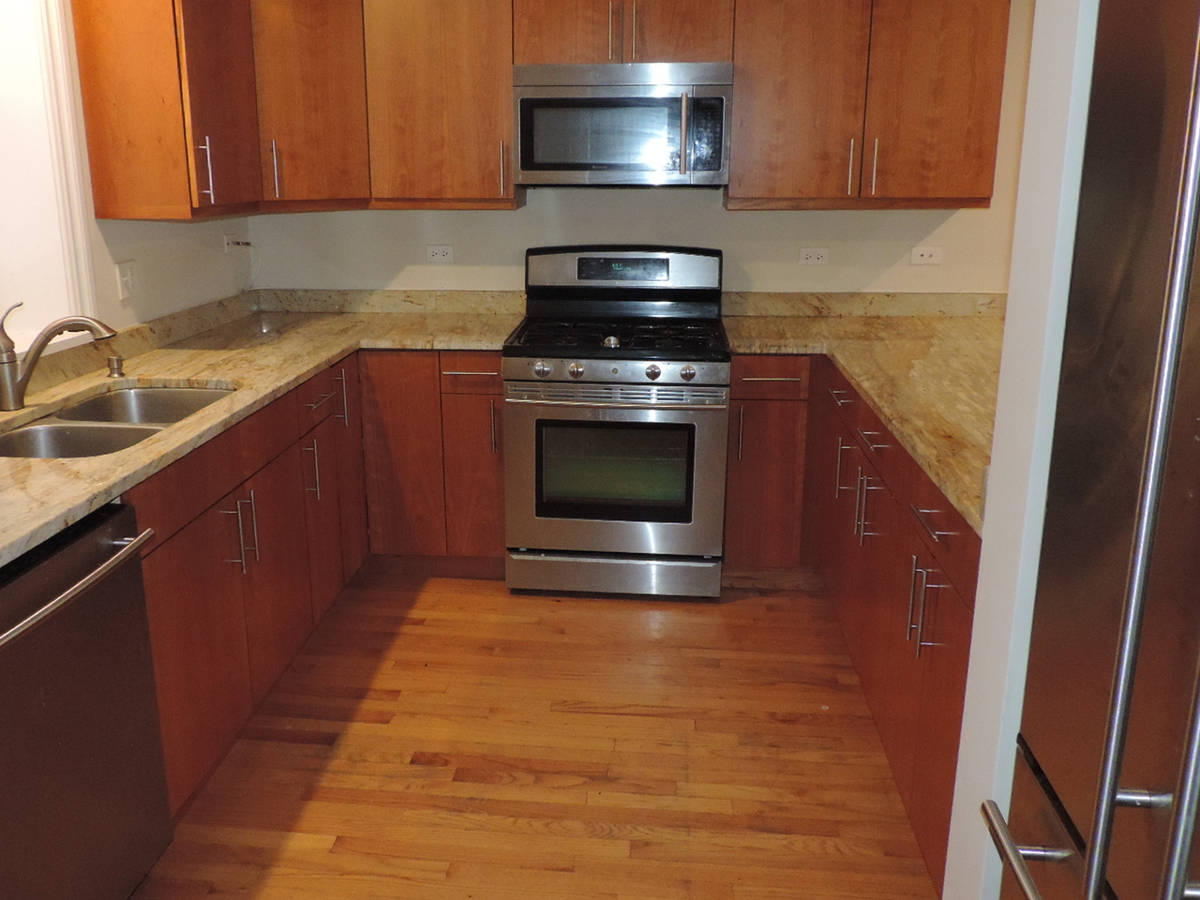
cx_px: 562
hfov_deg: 65.3
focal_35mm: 27
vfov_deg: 51.2
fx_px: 936
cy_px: 398
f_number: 3
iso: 800
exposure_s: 1/60
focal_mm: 4.3
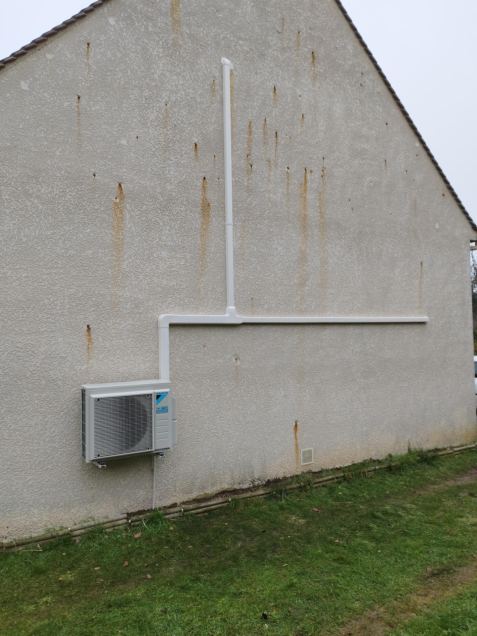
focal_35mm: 24
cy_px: 318
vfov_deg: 71.6
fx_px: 441
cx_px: 238
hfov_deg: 56.8
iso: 50
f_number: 1.89
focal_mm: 5.89
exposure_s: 1/50
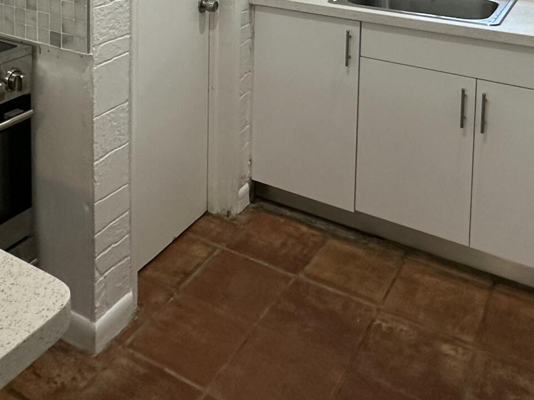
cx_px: 197
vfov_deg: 27.8
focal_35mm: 44
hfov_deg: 42.6
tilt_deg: -4.1
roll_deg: -0.8
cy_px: -108
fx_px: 679
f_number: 2.2
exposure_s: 1/120
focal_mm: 2.22
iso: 200
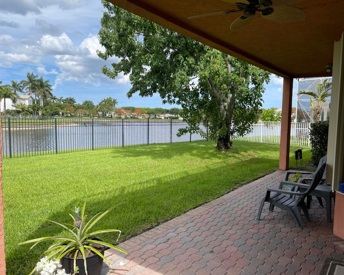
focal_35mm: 27
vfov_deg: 53.2
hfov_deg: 64.1
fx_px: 275
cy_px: 135
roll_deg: -0.9
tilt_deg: -5.7
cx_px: 170
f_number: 1.6
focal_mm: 5.1
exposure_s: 1/2203
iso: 32
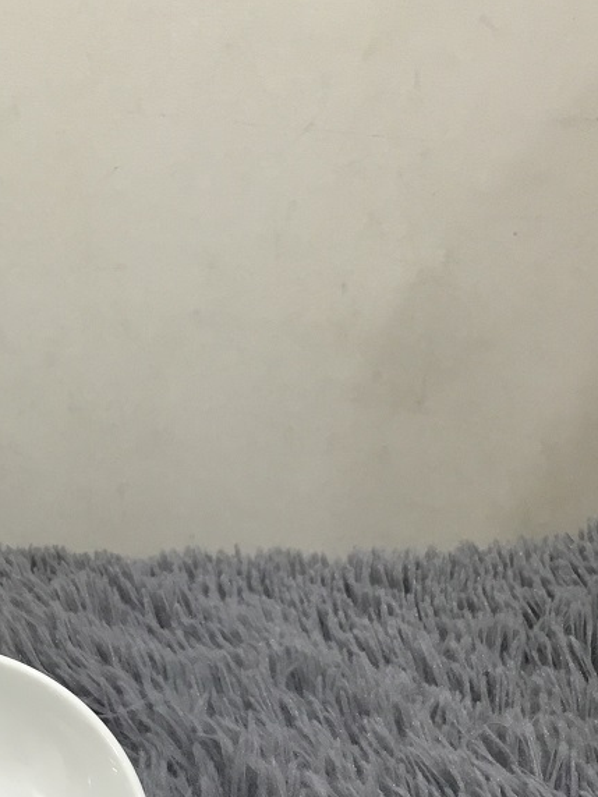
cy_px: 587
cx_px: 46
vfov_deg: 29.4
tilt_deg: -17.3
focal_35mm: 65
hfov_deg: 22.0
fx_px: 1497
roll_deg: +0.2
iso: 64
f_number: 2.4
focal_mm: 3.3
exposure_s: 1/33
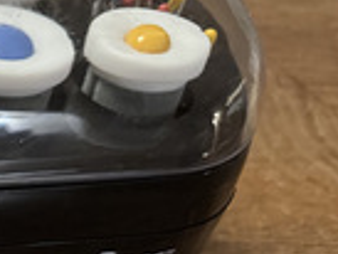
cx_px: -400
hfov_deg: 14.4
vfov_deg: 13.6
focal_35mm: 105
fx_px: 1026
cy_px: 335
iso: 800
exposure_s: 1/33
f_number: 1.78
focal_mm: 6.76
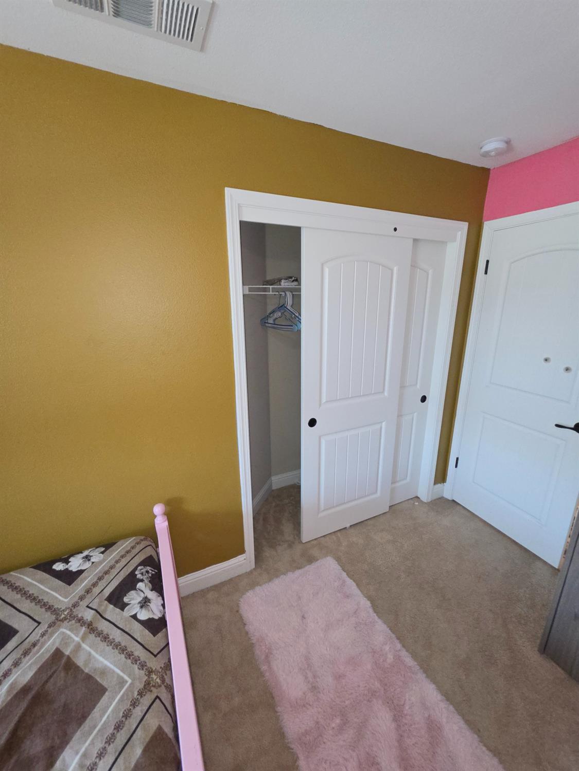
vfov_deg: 106.2
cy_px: 386
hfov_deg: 89.9
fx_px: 290
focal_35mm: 13
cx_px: 290
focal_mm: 2.2
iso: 200
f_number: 1.9
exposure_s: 1/60
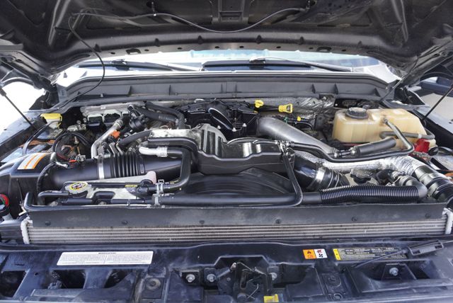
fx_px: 302
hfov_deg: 73.7
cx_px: 226
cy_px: 152
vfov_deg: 53.2
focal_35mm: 24
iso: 100
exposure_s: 1/80
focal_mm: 16
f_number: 4.5
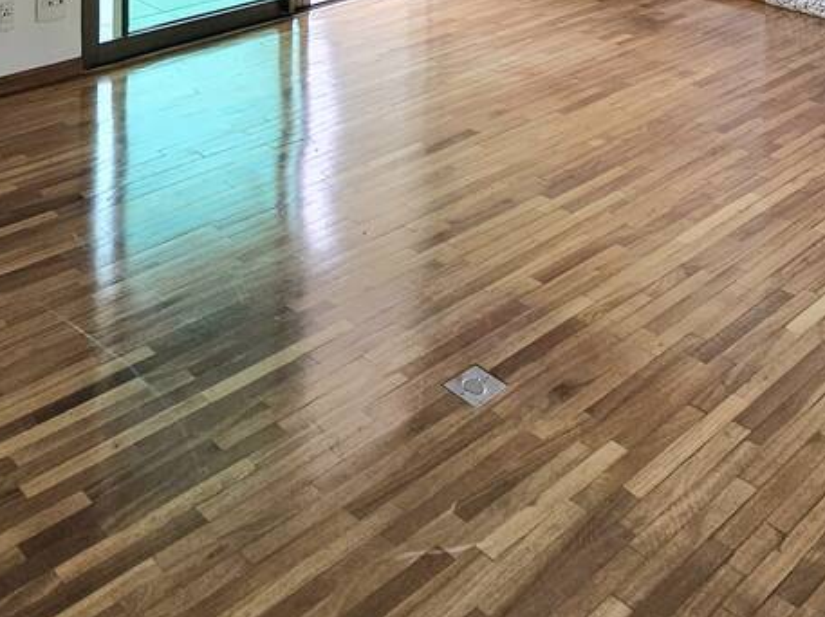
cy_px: -336
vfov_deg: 25.3
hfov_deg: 40.9
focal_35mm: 41
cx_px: 29
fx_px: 976
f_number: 2.2
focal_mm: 2.2
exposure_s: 1/149
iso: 50
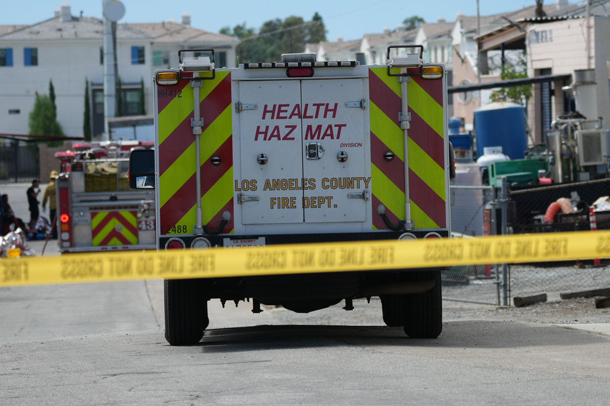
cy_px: 202
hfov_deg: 10.1
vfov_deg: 6.8
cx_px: 300
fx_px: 3438
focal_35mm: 203
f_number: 5
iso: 160
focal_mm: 132
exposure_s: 1/1000
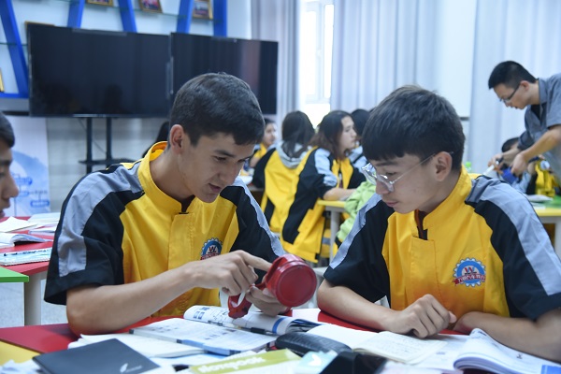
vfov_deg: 24.6
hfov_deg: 36.2
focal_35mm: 55
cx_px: 280
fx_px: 857
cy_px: 187
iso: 1600
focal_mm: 55
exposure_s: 1/125
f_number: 4
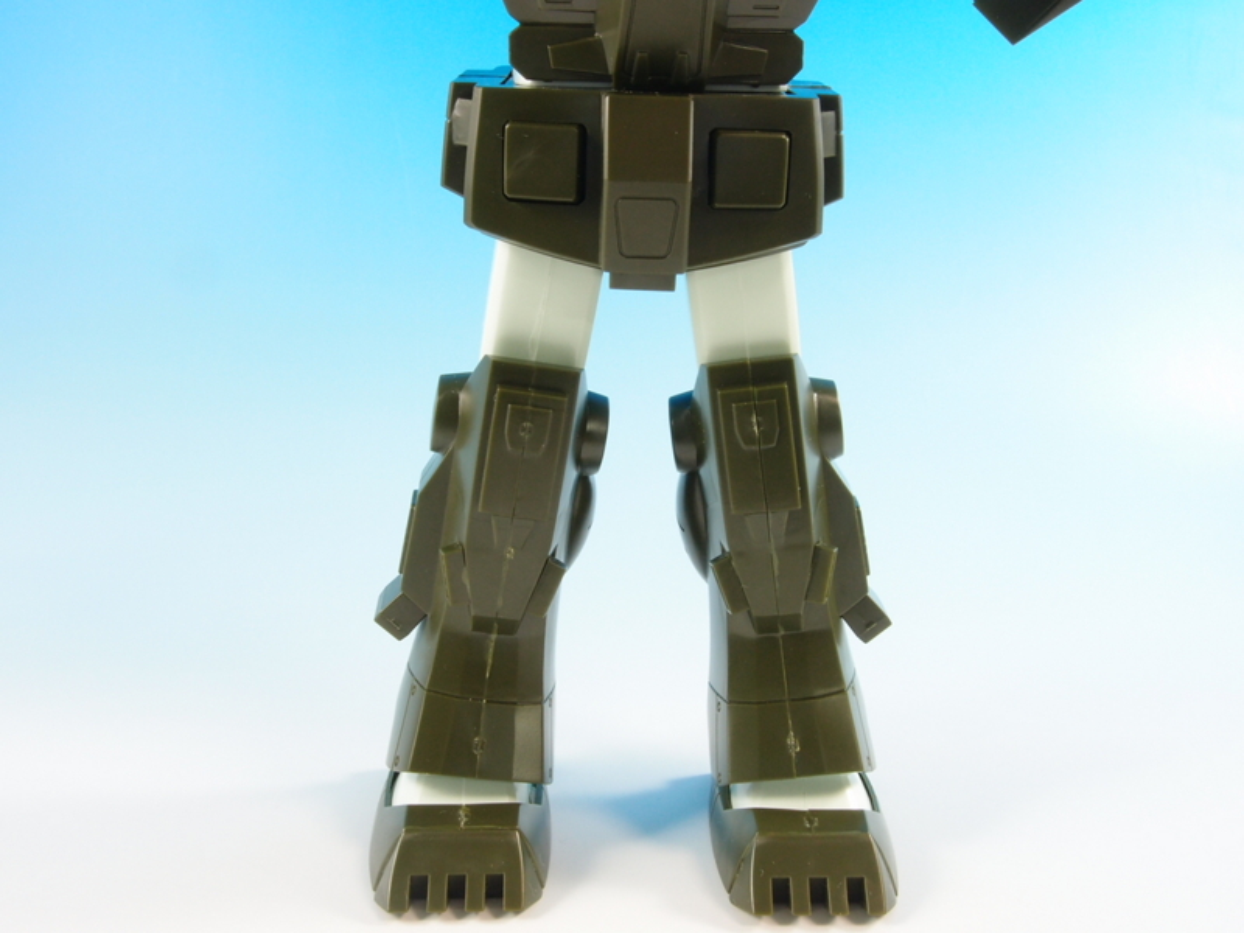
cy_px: 466
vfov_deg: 46.8
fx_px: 1078
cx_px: 622
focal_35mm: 30
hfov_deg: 60.0
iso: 100
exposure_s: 1/2
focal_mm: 6.48
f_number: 8
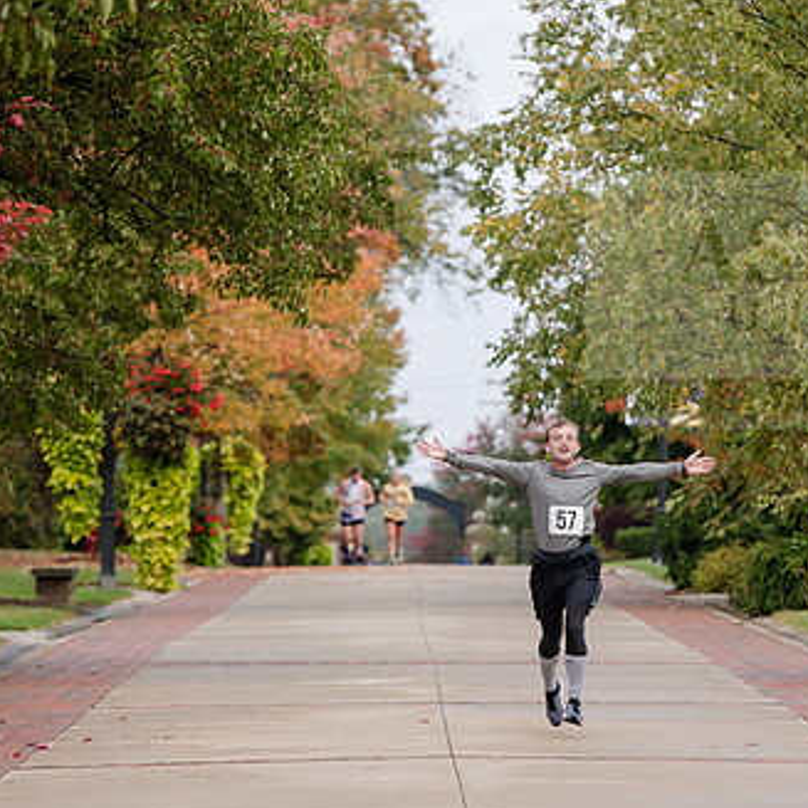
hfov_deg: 6.3
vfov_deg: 6.3
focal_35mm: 279
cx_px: 511
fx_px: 7368
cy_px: 471
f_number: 5
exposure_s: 1/500
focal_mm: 185
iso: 500
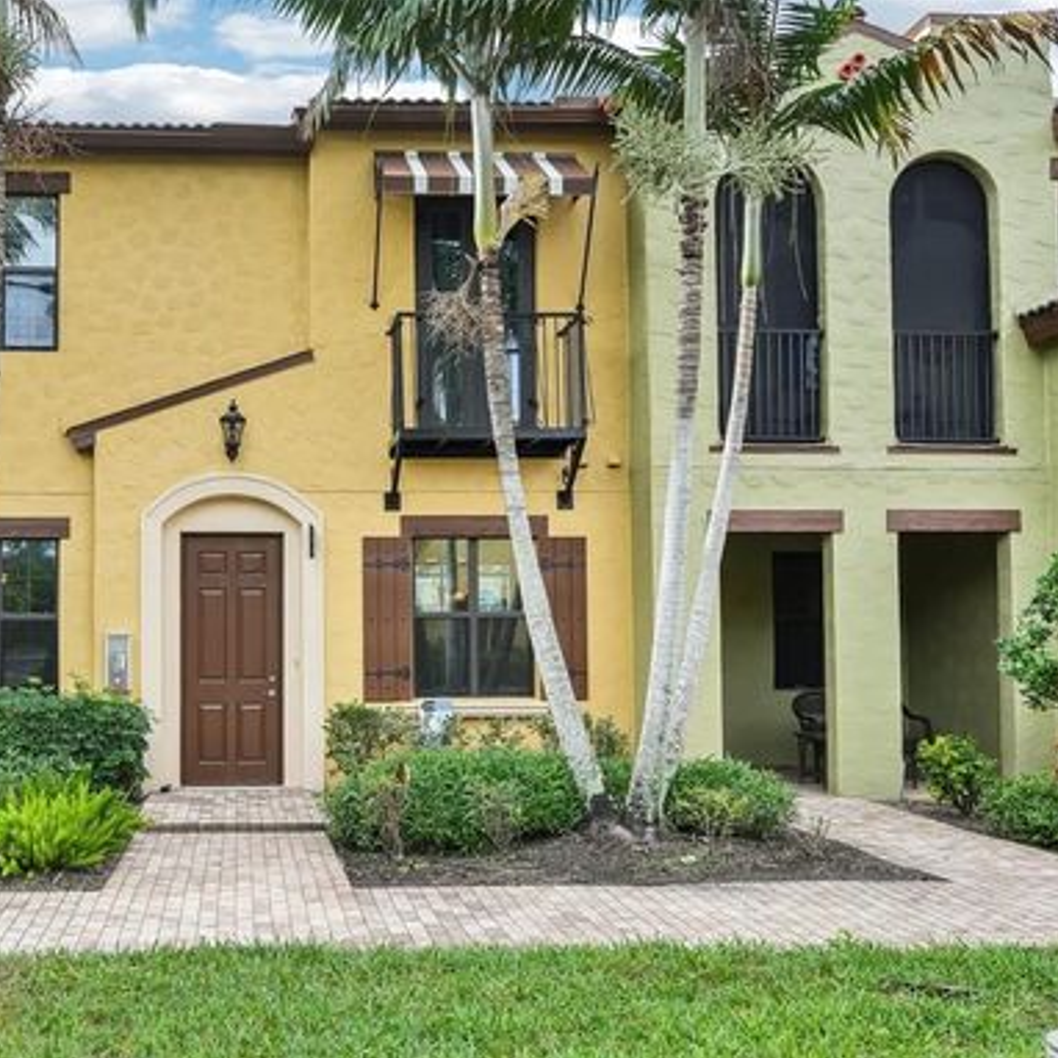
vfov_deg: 44.1
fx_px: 1304
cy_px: 587
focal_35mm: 38
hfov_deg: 43.0
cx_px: 288
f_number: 8
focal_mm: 26.5
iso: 400
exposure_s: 1/250
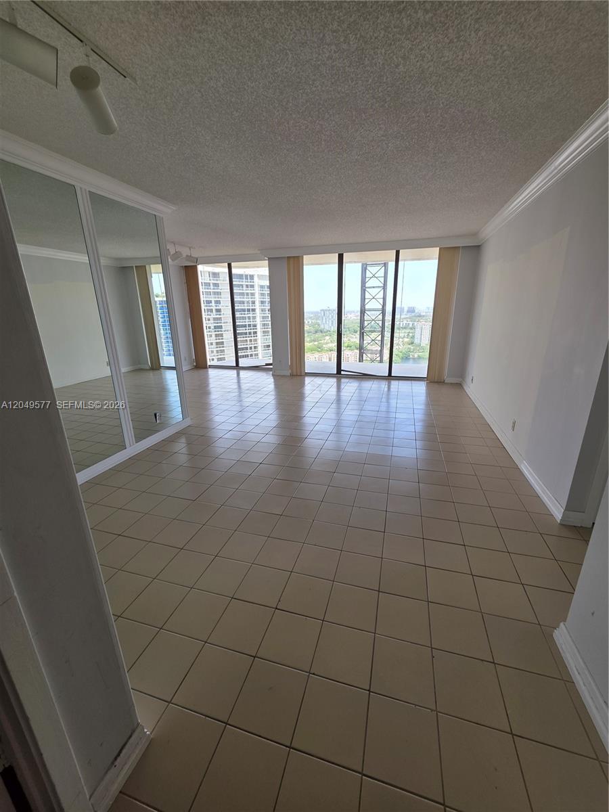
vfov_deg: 106.2
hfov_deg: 89.9
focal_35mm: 13
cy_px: 406
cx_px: 304
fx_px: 305
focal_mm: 2.2
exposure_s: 1/120
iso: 25
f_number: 1.9
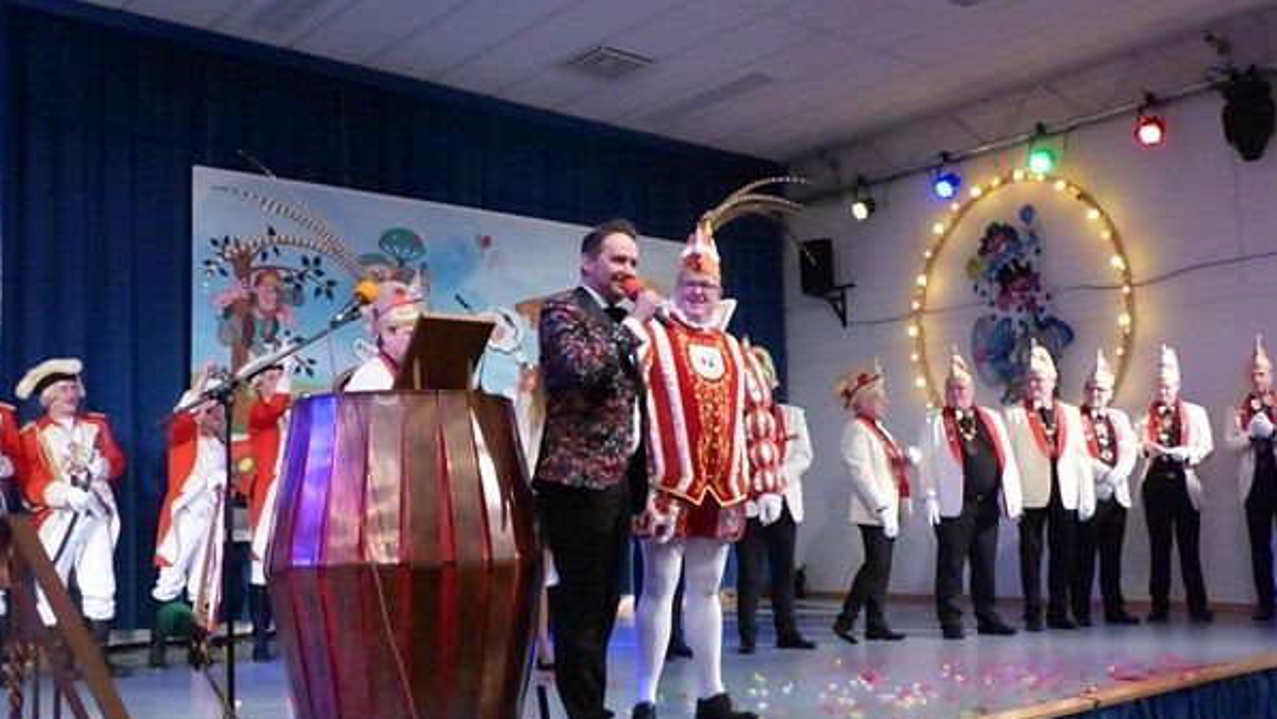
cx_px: 625
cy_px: 420
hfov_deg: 54.0
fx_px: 1253
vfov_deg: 31.9
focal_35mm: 37
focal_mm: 5.9
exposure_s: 1/160
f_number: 4
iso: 1600
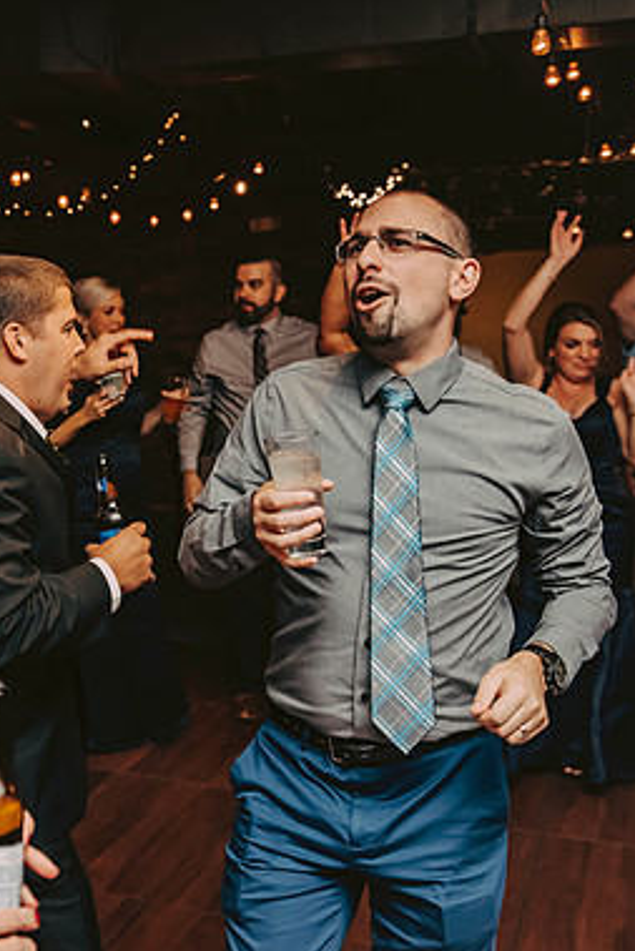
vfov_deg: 40.3
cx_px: 45
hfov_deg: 26.5
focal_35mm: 49
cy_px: 481
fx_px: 1295
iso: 2000
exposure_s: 1/200
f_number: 3.2
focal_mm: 32
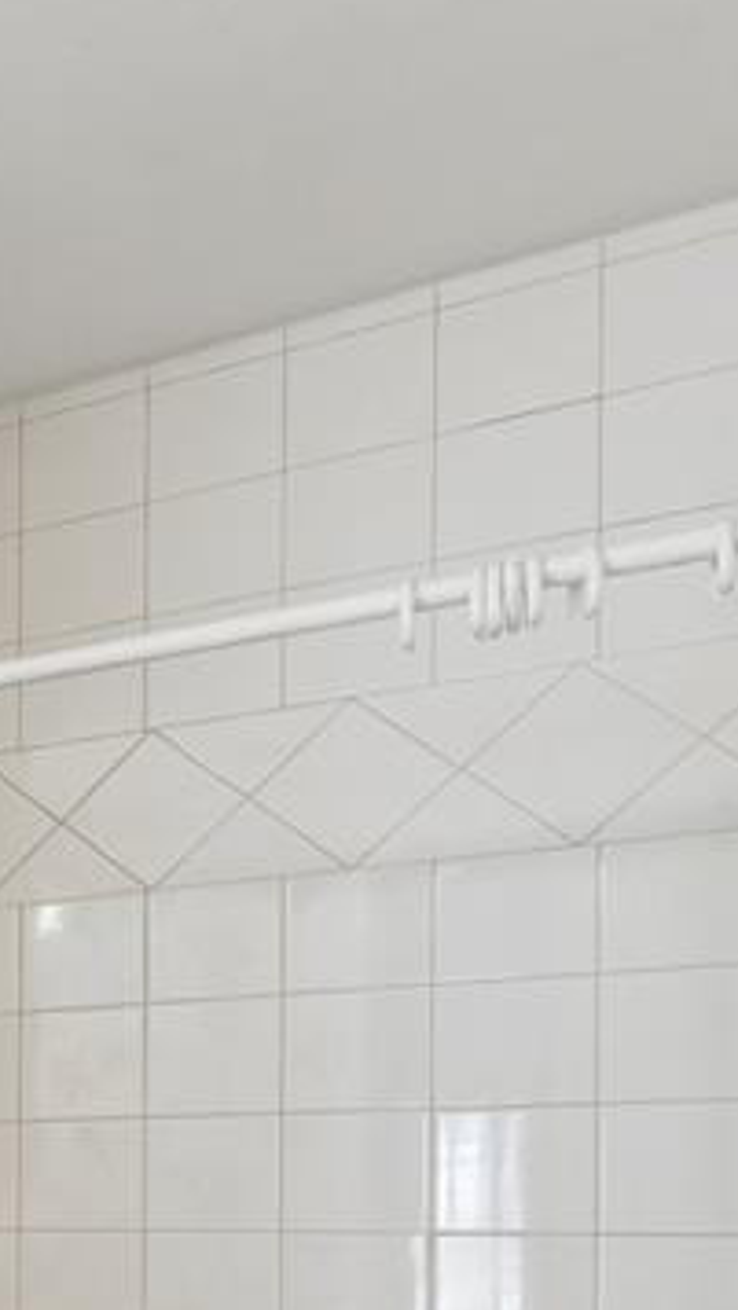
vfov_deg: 41.6
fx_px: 1564
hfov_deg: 17.5
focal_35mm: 45
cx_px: -791
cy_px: 1196
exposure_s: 1/30
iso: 200
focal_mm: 10
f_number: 7.1
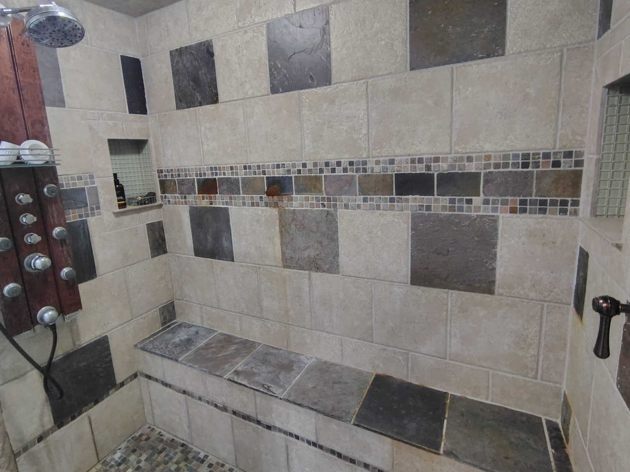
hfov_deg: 87.7
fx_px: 328
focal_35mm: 18
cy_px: 215
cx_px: 304
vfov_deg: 71.4
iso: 1288
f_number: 2.2
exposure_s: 1/24
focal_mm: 2.13
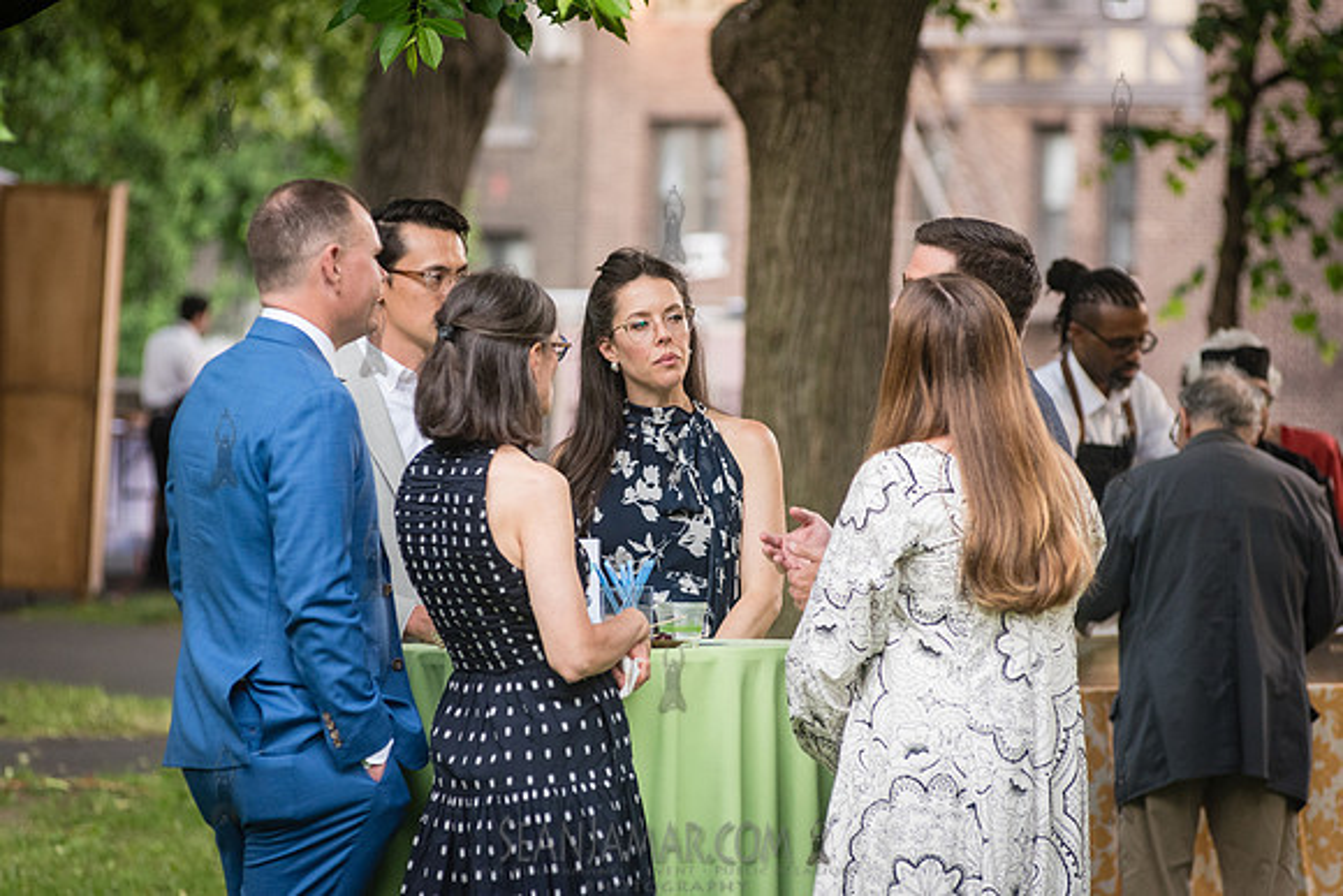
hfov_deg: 11.1
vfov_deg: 7.4
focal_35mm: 185
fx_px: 6910
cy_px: 448
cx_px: 671
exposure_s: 1/400
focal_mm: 185
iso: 2000
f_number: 5
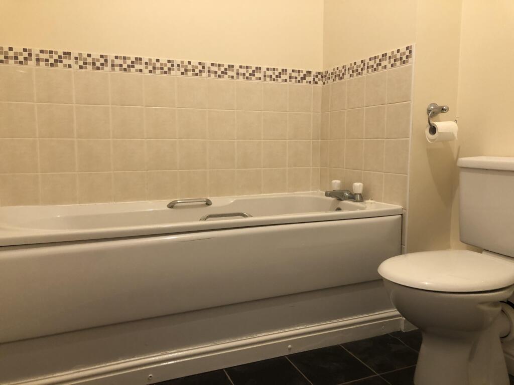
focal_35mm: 28
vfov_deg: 49.7
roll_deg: +0.3
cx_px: 257
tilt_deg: -5.9
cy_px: 192
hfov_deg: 63.4
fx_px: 416
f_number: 1.8
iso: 64
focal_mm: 3.99
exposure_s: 1/17
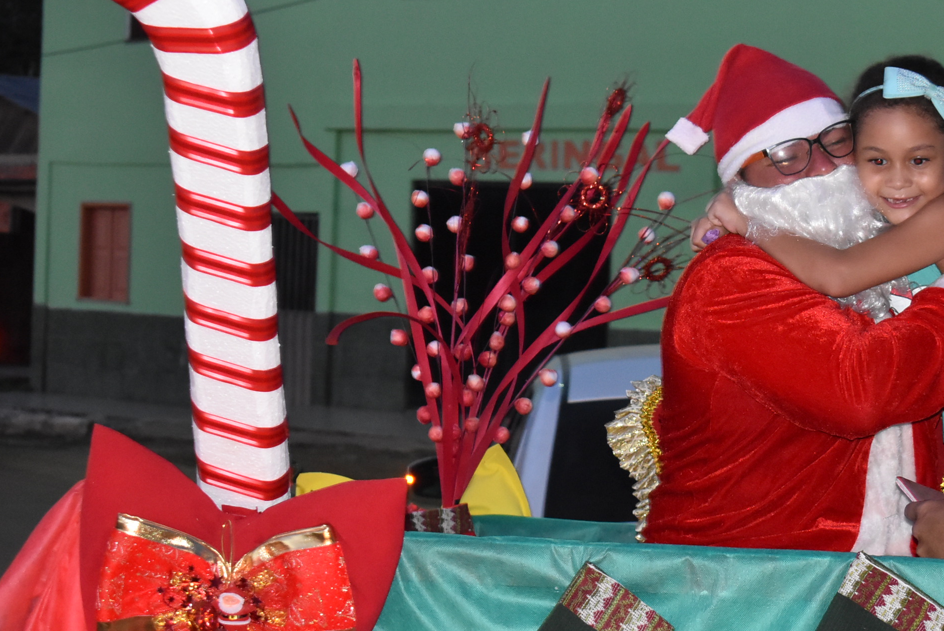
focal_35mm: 119
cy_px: 338
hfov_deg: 17.1
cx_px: 739
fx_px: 3123
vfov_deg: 11.5
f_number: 5.6
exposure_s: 1/60
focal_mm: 50
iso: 2500
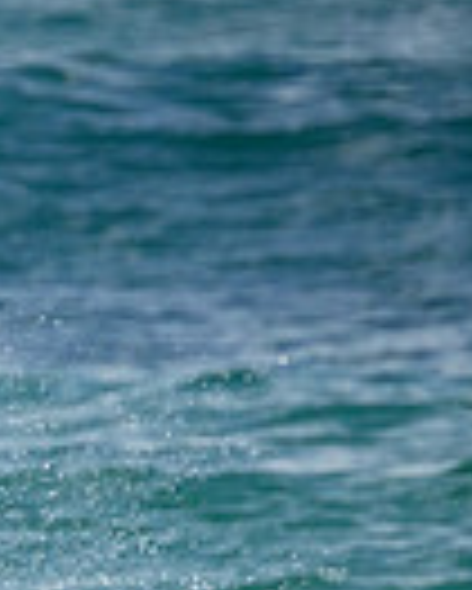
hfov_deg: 0.5
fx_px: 58115
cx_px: -683
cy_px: 700
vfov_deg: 0.6
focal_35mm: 3332
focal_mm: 800
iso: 2500
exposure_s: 1/1250
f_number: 11
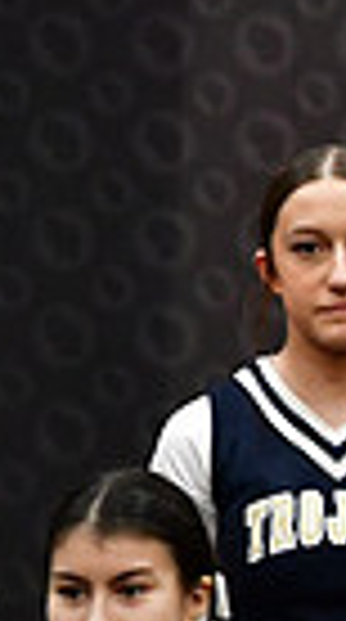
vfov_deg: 1.6
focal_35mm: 1324
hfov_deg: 0.9
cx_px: 1204
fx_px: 21728
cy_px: 740
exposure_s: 1/500
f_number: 3.5
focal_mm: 200
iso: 4000
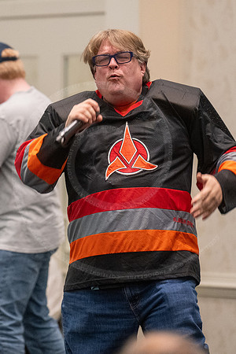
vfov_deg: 6.1
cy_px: 177
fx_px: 3320
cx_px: 49
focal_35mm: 338
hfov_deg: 4.1
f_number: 2.8
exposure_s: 1/250
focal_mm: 150
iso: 2000
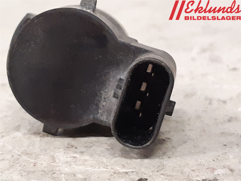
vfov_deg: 53.1
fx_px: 181
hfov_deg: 67.3
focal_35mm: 26
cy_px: 90
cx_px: 120
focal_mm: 3.93
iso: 200
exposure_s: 1/25
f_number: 1.7
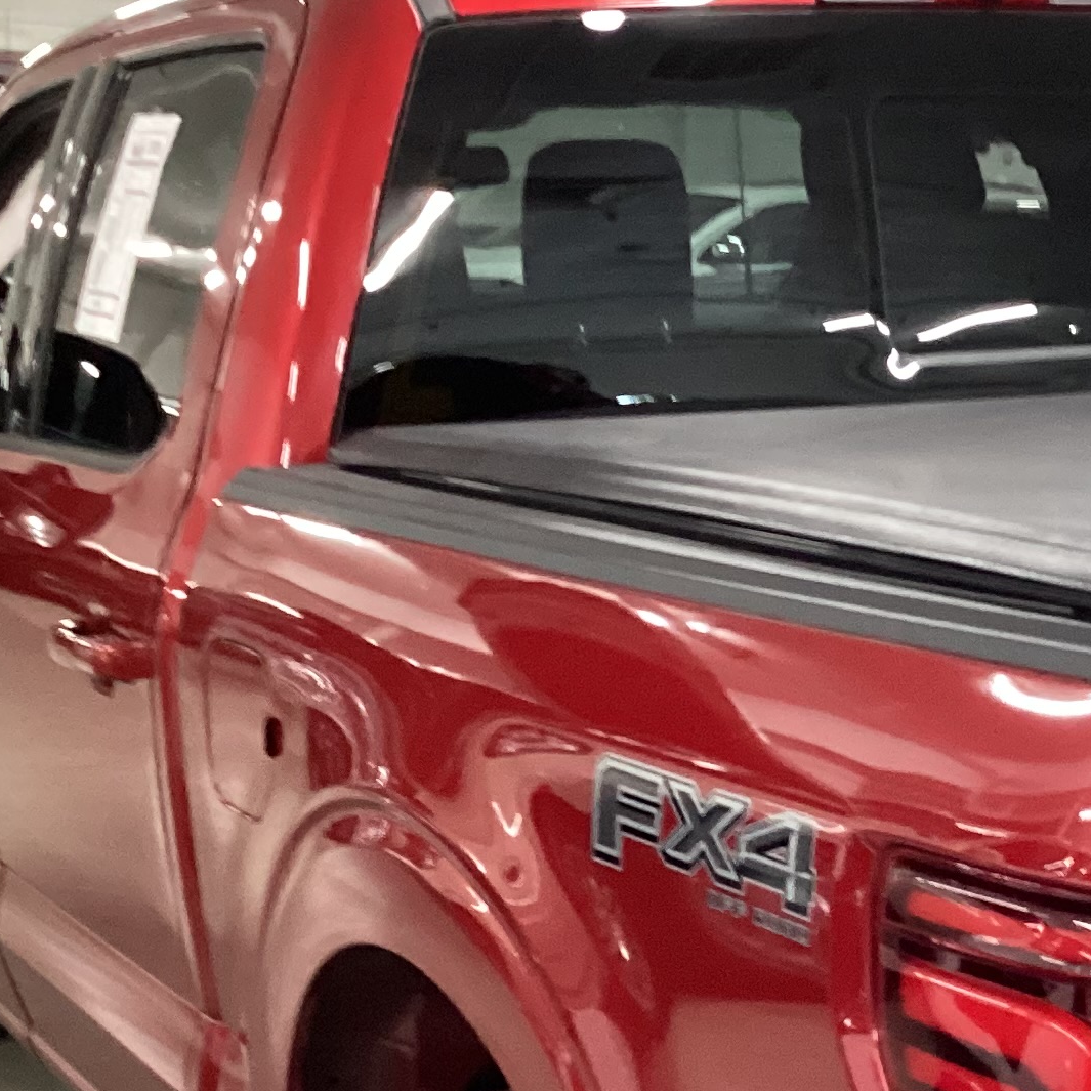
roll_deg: -3.8
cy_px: 910
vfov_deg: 20.4
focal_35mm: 84
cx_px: 1241
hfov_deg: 19.6
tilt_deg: -13.2
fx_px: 2995
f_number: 2.4
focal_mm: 3.3
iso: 320
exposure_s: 1/30
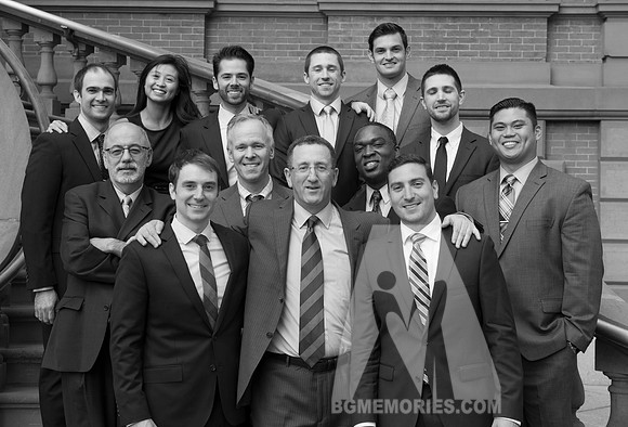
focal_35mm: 67
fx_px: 1175
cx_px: 322
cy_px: 199
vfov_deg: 20.6
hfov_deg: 29.9
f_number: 8
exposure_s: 1/100
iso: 800
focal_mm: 62
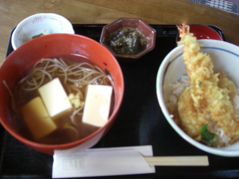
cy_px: 90
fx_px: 262
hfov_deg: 49.0
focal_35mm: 38
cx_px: 120
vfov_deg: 37.7
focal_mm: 7.9
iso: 400
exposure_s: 1/80
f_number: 2.8
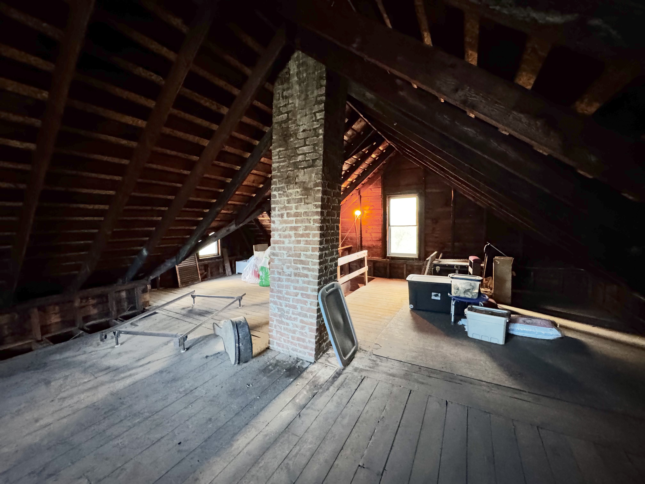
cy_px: 242
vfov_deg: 85.7
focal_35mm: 14
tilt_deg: -3.8
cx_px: 322
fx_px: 261
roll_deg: +1.3
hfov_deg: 102.1
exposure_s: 1/40
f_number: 2.2
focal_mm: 2.22
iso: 1000
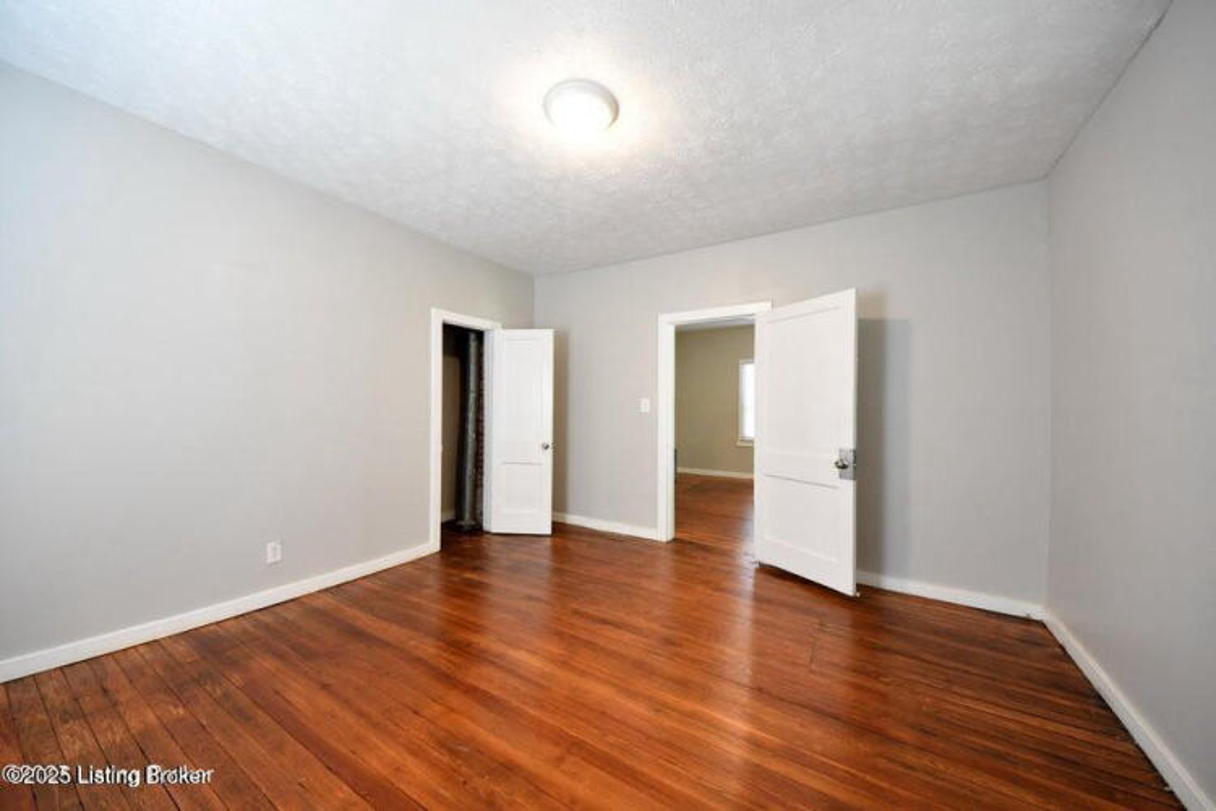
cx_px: 608
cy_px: 406
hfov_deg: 112.6
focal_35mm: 12
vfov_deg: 90.0
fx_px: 405
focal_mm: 8
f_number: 7.1
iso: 2000
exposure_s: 1/30
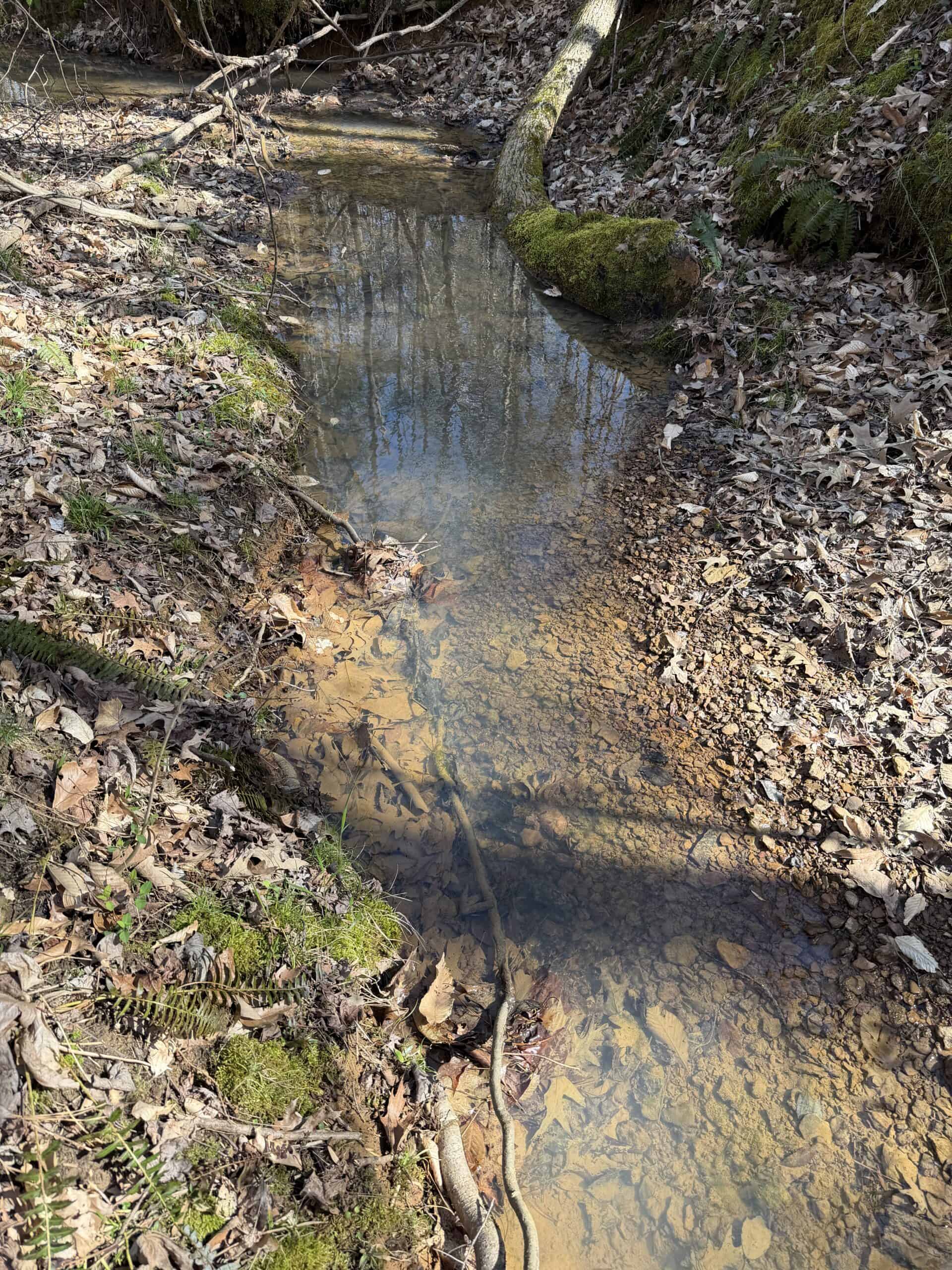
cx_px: 476
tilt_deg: -43.5
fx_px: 880
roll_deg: -2.0
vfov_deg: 71.6
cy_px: 635
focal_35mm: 24
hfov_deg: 56.8
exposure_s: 1/514
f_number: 1.78
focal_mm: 6.76
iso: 80
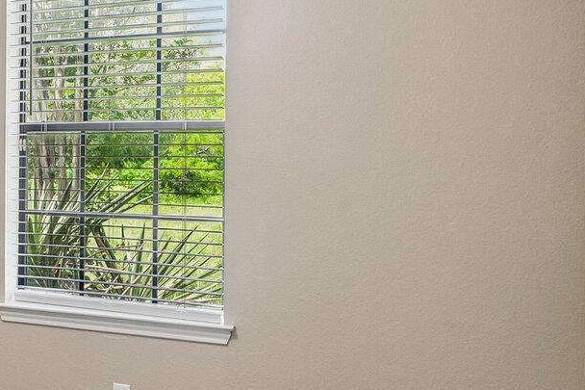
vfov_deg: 28.0
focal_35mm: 48
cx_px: -38
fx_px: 780
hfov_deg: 35.8
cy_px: 164
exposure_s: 1/20
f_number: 8
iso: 1250
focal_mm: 18
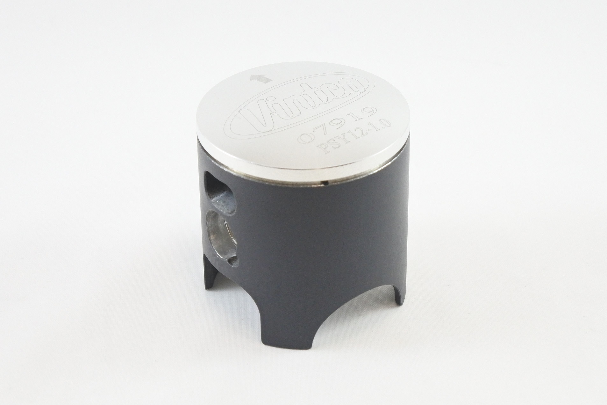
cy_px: 202
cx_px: 304
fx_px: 1113
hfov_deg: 30.5
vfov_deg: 20.6
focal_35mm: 66
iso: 800
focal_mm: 24.8
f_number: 5.3
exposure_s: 1/125
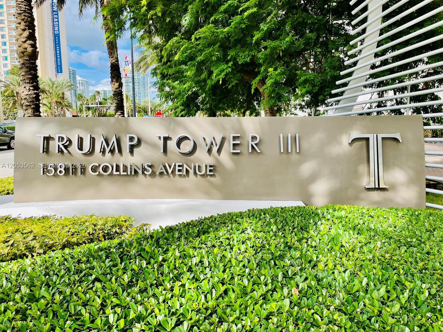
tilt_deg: -7.4
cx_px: 222
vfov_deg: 53.1
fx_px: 333
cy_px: 166
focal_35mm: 26
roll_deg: +0.3
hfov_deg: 67.3
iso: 32
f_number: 1.6
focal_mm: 4.2
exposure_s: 1/1453
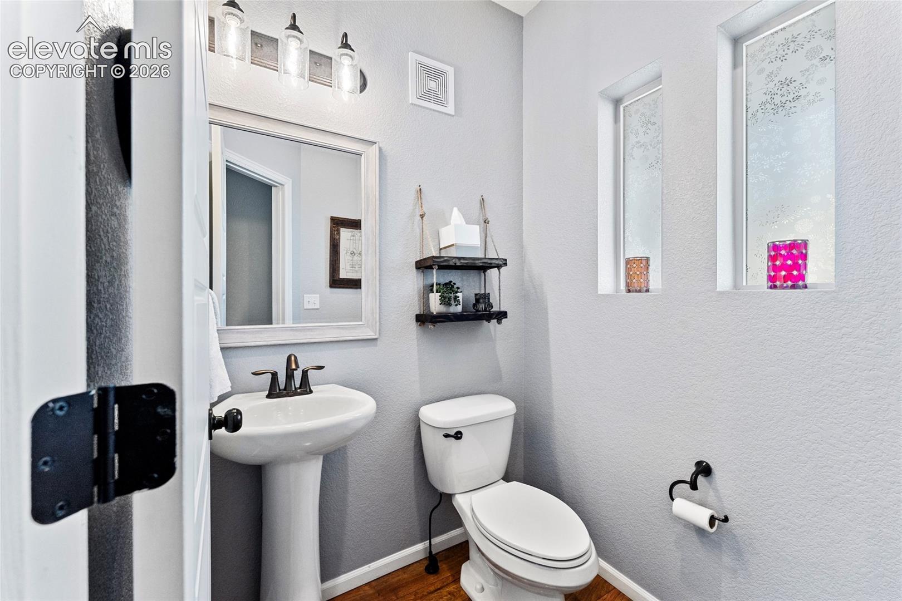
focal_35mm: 14
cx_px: 451
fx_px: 351
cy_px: 300
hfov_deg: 104.3
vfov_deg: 81.2
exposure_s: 1/40
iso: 640
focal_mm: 14
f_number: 8
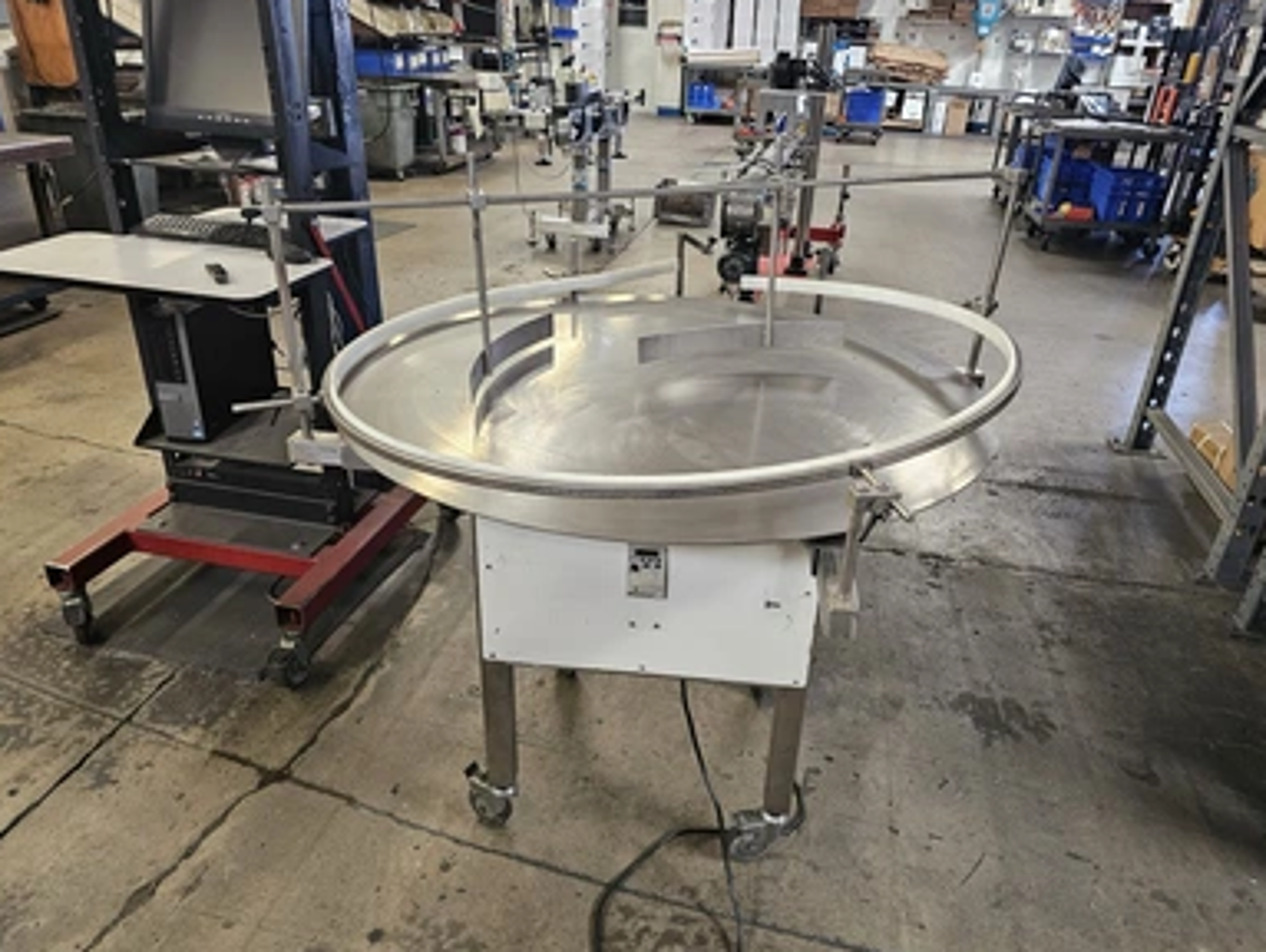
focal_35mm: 24
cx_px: 641
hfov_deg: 71.5
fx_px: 879
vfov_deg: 56.9
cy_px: 473
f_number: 1.7
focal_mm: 6.3
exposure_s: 1/120
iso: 400
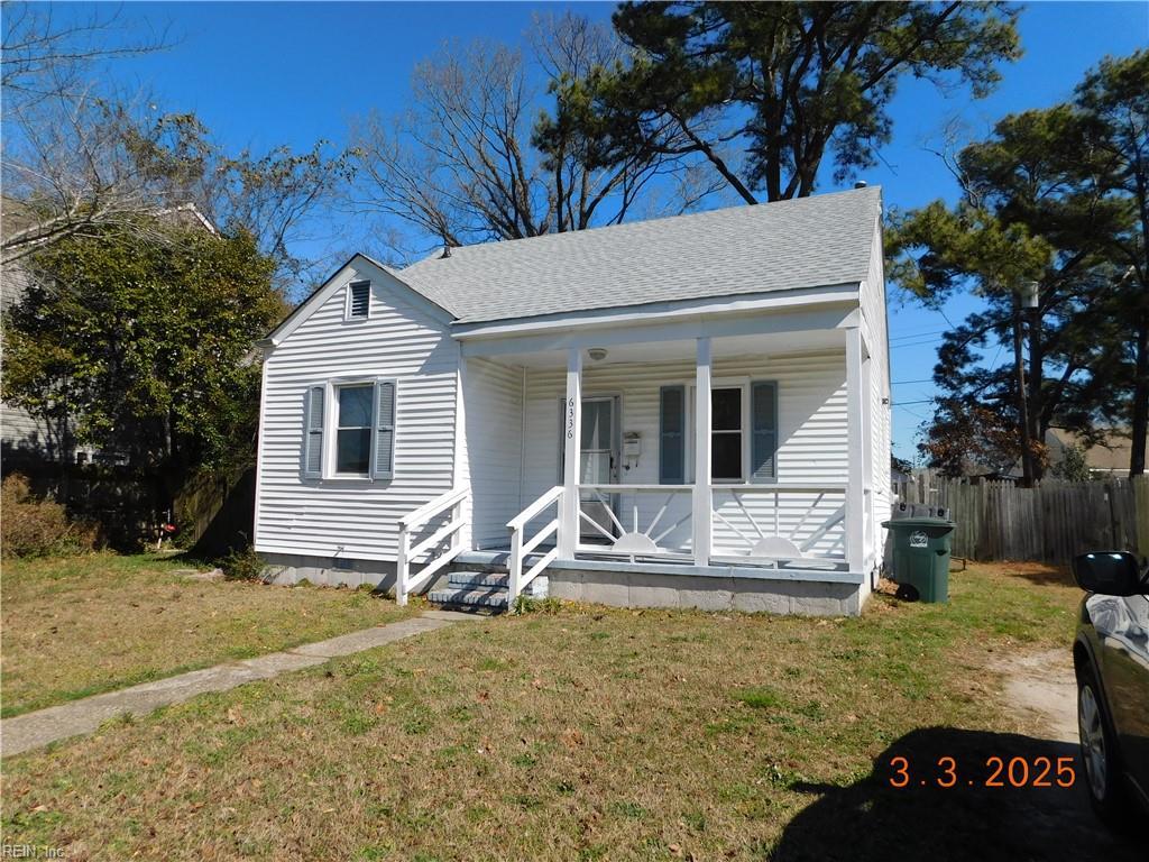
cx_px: 574
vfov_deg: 58.9
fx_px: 763
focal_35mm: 23
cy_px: 431
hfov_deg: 73.9
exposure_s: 1/500
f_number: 6
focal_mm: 4
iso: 125
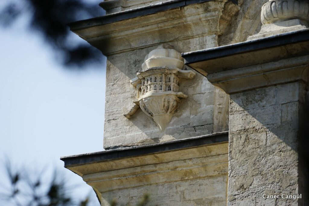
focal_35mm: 200
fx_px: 1717
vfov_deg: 6.9
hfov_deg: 10.3
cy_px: 103
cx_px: 154
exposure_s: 1/400
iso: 100
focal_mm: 200
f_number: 5.6
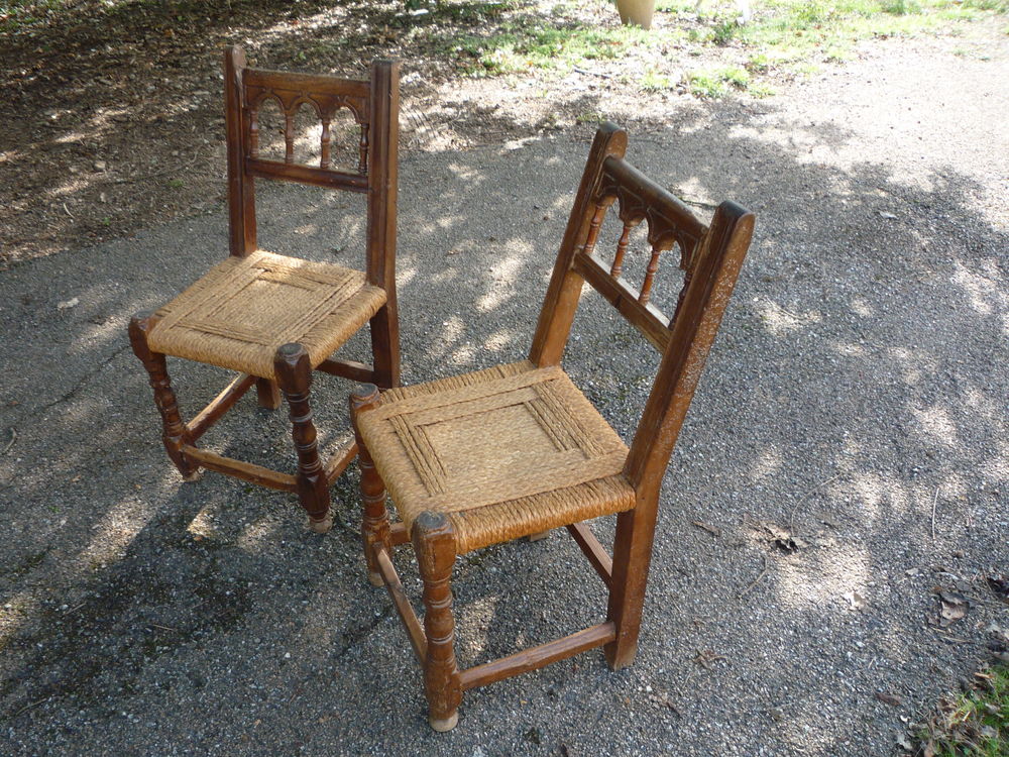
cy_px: 378
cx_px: 504
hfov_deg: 60.0
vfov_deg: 46.8
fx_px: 874
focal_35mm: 30
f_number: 3.3
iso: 100
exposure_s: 1/60
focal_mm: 5.2
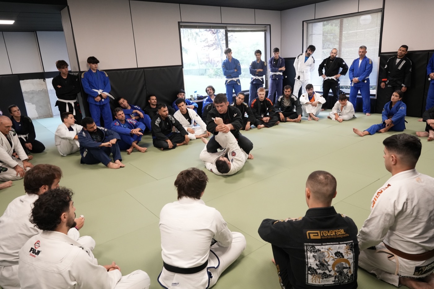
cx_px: 217
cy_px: 144
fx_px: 310
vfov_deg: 50.1
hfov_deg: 70.0
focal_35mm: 26
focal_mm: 25.7
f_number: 5
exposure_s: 1/100
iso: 4000
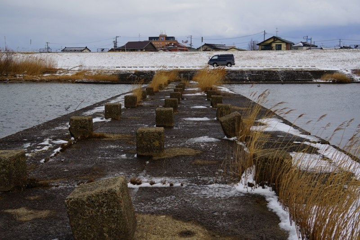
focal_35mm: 42
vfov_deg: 31.9
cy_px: 120
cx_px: 180
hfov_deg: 46.4
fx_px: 420
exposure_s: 1/640
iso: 100
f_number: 6.3
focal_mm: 28
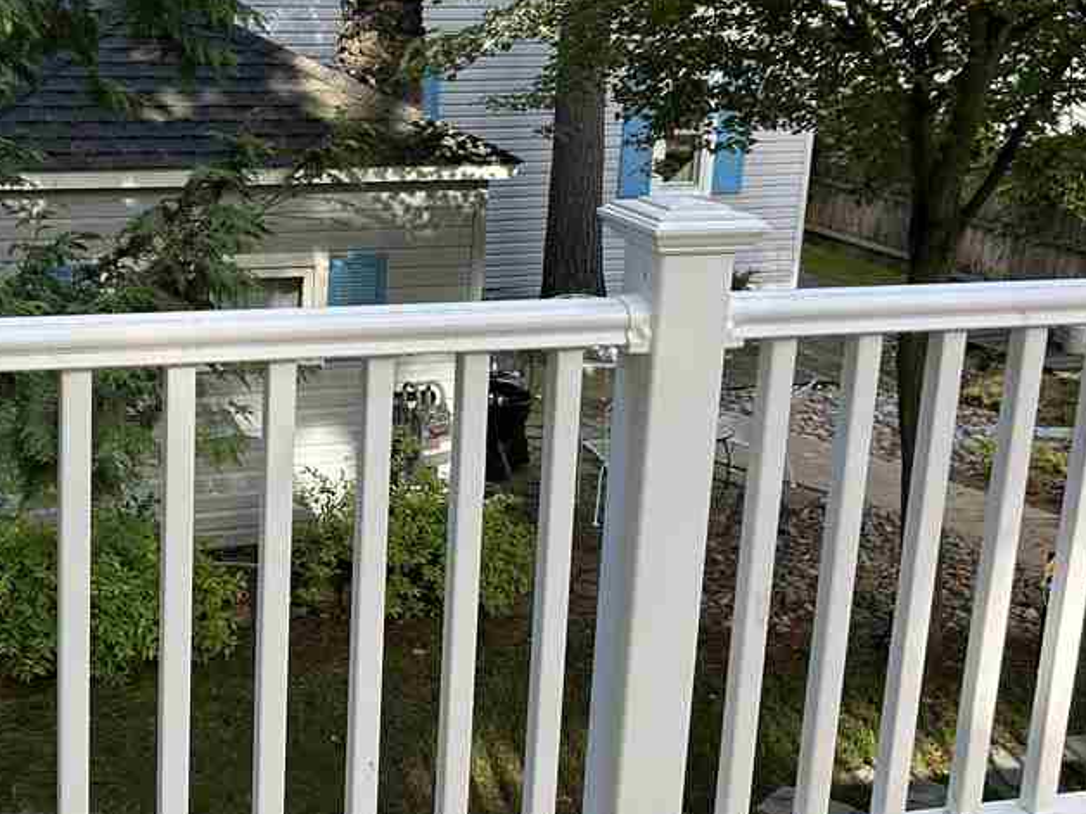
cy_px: 315
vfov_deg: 27.4
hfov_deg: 35.3
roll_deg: -1.4
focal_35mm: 53
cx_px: 265
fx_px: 1663
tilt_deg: -14.2
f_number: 1.5
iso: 50
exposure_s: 1/354
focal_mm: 5.7
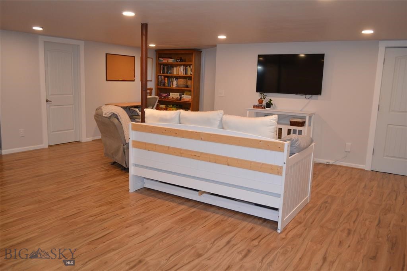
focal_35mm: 30
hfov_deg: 61.9
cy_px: 136
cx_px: 204
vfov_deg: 43.6
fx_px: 339
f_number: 3.8
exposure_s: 1/60
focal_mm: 20
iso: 900
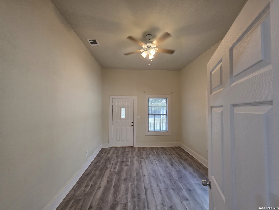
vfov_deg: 89.9
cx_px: 140
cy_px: 105
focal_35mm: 13
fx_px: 105
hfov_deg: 106.2
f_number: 1.9
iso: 200
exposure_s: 1/120
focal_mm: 2.2
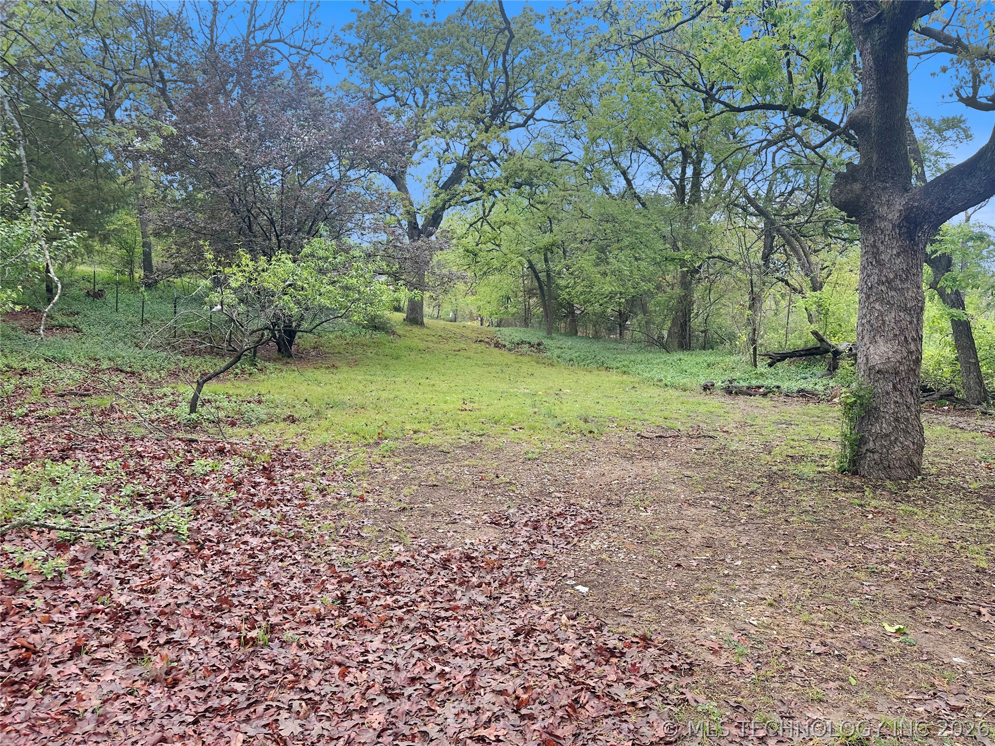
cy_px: 373
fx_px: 690
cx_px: 498
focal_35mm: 24
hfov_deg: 71.6
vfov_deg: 56.8
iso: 80
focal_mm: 6.86
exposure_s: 1/121
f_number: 1.78
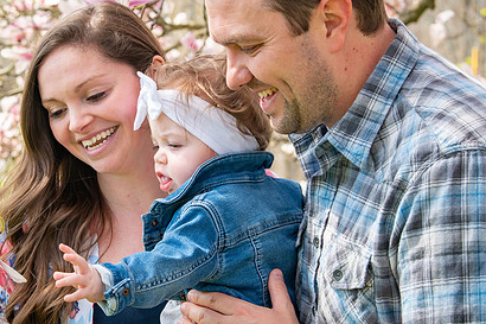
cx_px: 188
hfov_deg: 19.3
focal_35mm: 106
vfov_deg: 12.9
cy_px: 134
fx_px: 1430
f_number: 8
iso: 640
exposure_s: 1/400
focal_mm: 75
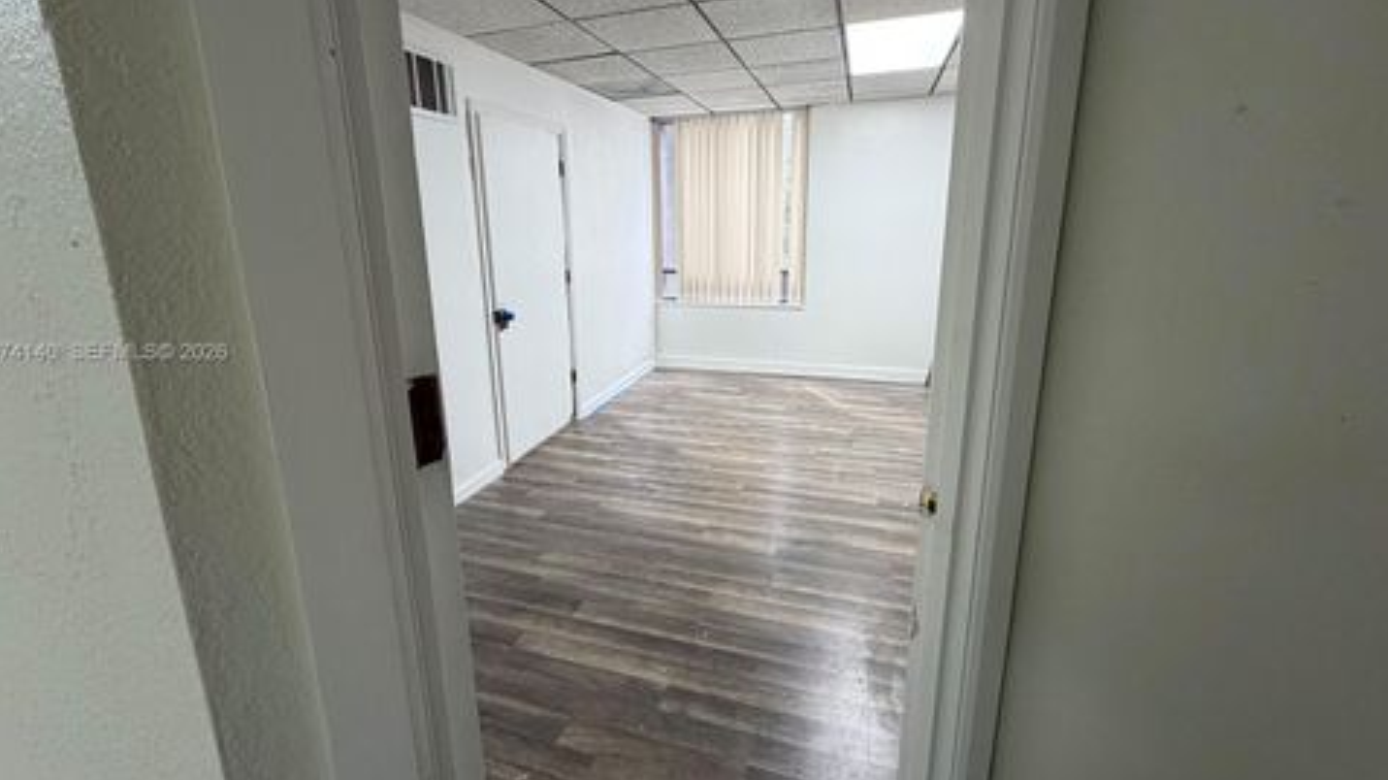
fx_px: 589
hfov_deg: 99.4
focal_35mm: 16
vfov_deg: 66.9
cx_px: 672
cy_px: 354
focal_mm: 2.22
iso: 160
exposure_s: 1/120
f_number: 2.2
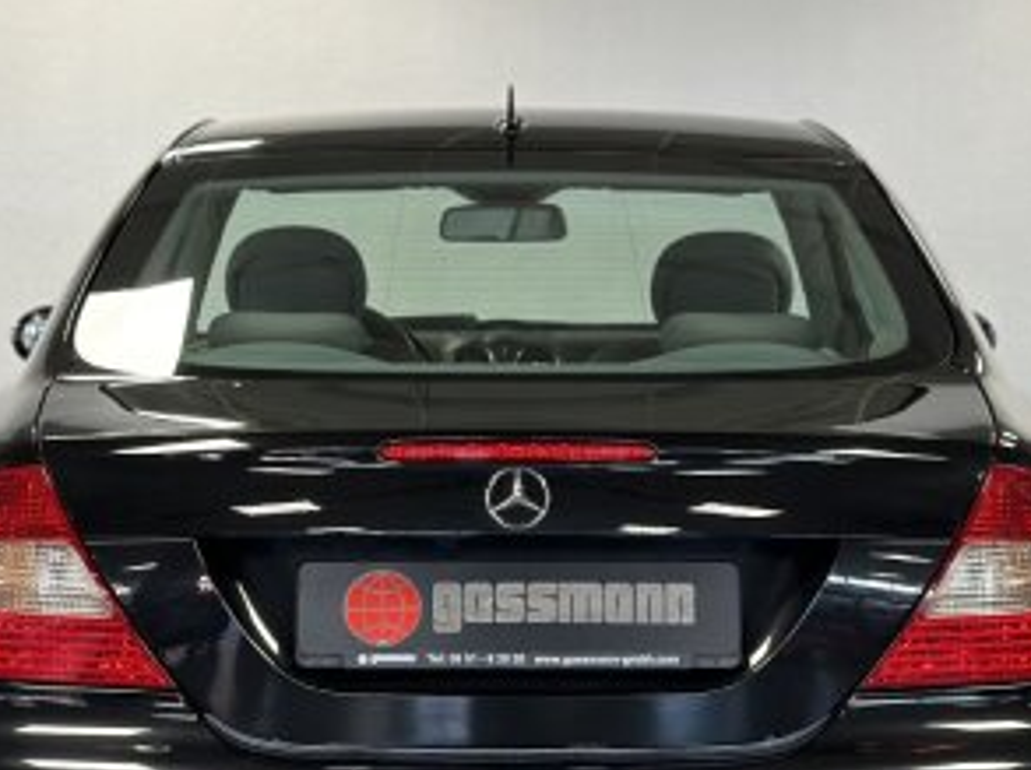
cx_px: 517
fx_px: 3123
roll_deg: -0.8
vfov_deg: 14.0
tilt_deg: -9.0
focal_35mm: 105
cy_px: 657
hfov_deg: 18.7
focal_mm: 6.86
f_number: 1.78
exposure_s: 1/73
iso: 125
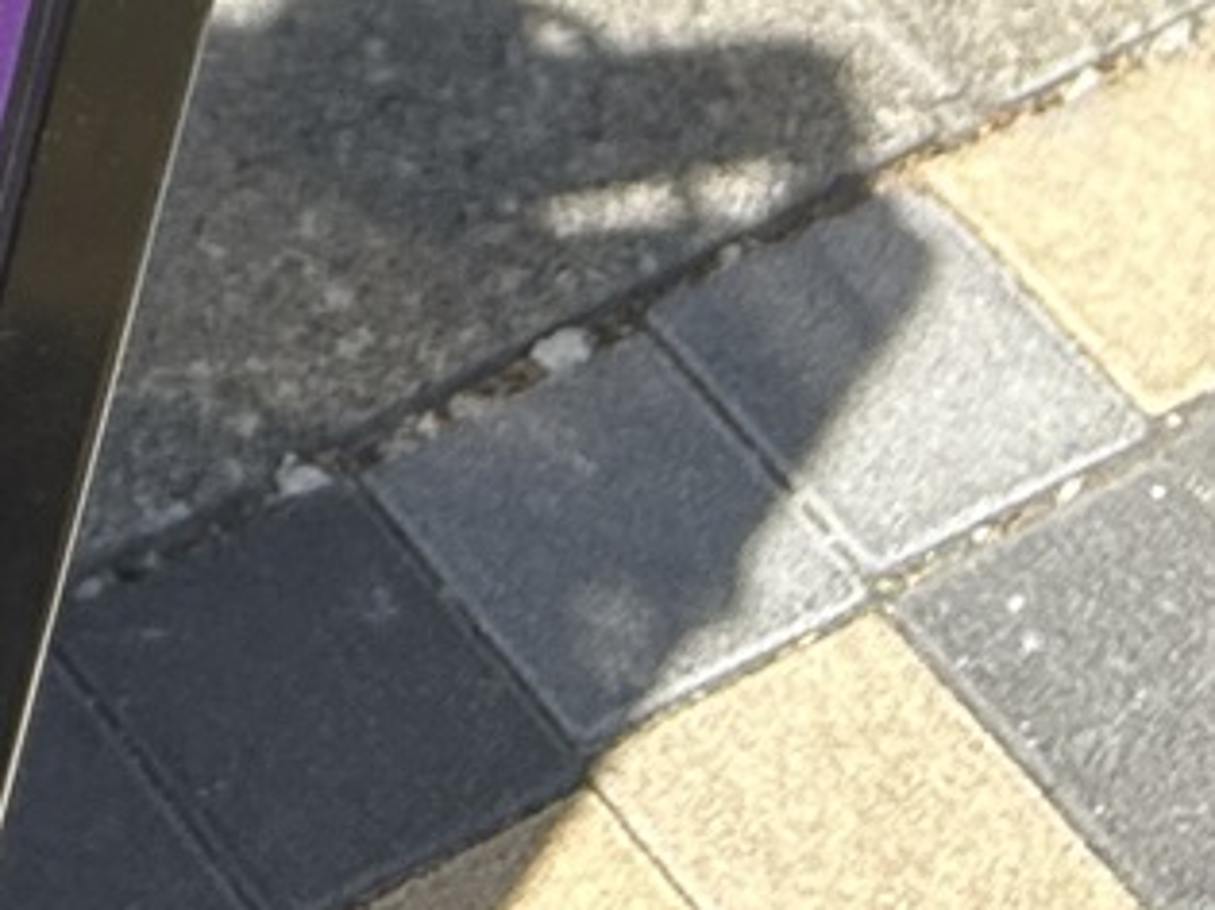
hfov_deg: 10.3
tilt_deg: -35.4
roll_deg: +1.1
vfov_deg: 7.8
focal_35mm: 165
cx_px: -1759
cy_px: -1862
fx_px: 5789
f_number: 1.5
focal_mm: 5.7
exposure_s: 1/1808
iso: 50
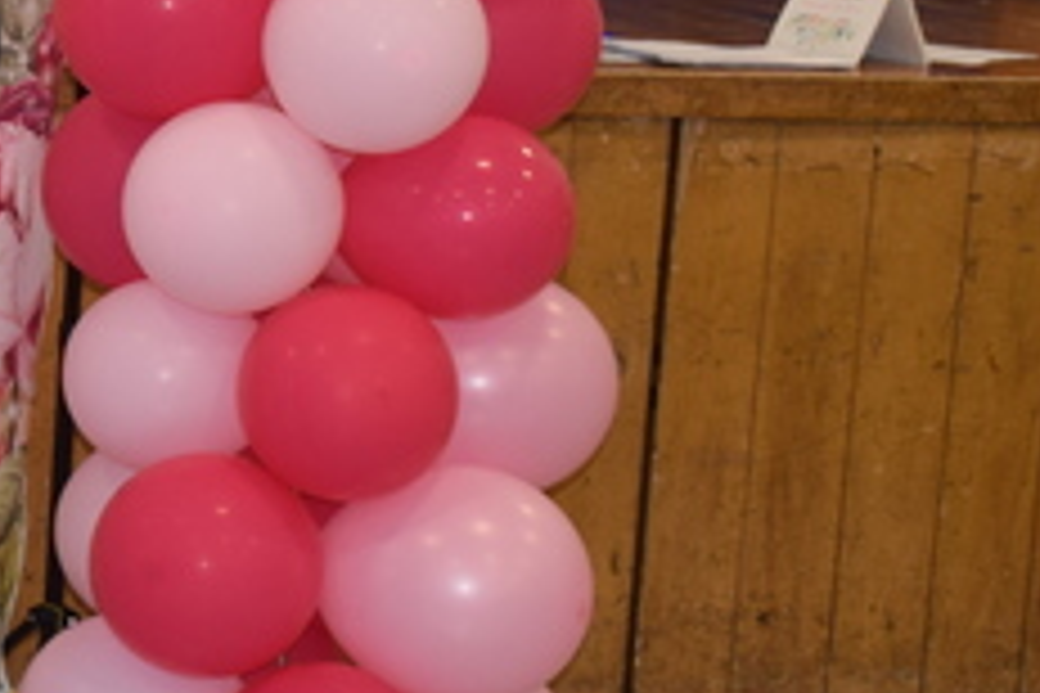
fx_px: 3900
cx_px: -648
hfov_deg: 14.0
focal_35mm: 135
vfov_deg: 10.2
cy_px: 243
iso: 400
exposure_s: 1/80
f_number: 4
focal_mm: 26
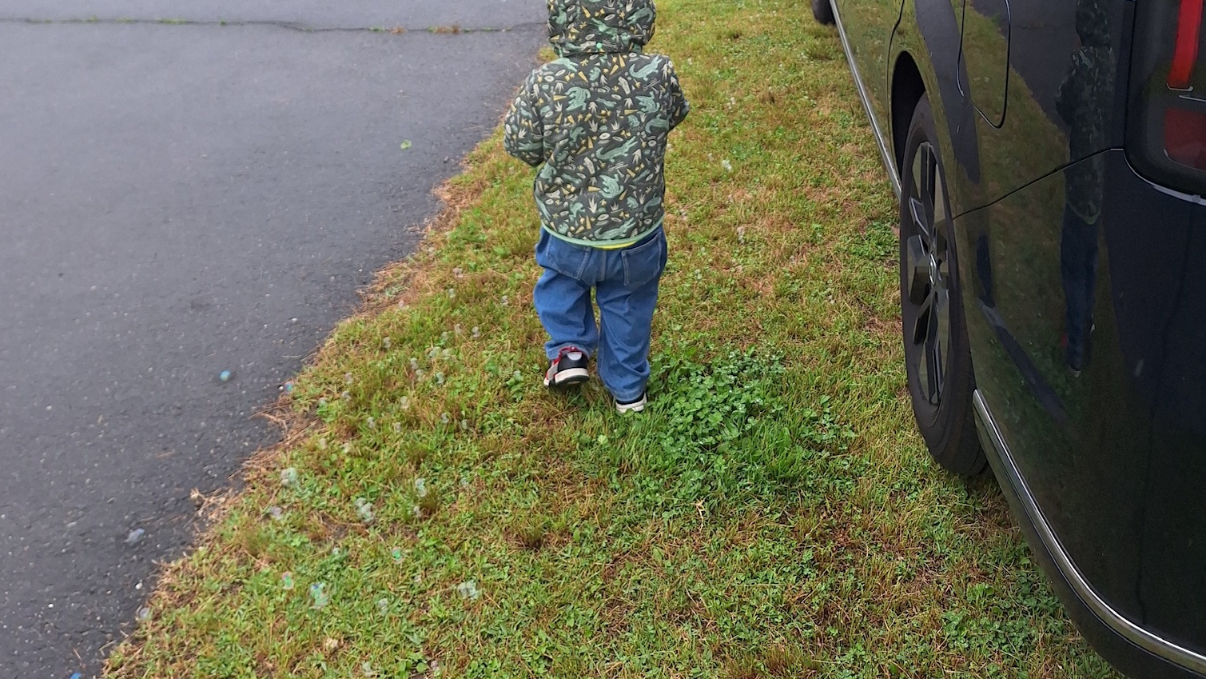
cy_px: 31
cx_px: 599
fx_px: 1087
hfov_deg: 58.0
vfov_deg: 32.4
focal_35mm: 34
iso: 40
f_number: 1.8
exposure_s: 1/675
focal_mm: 5.54
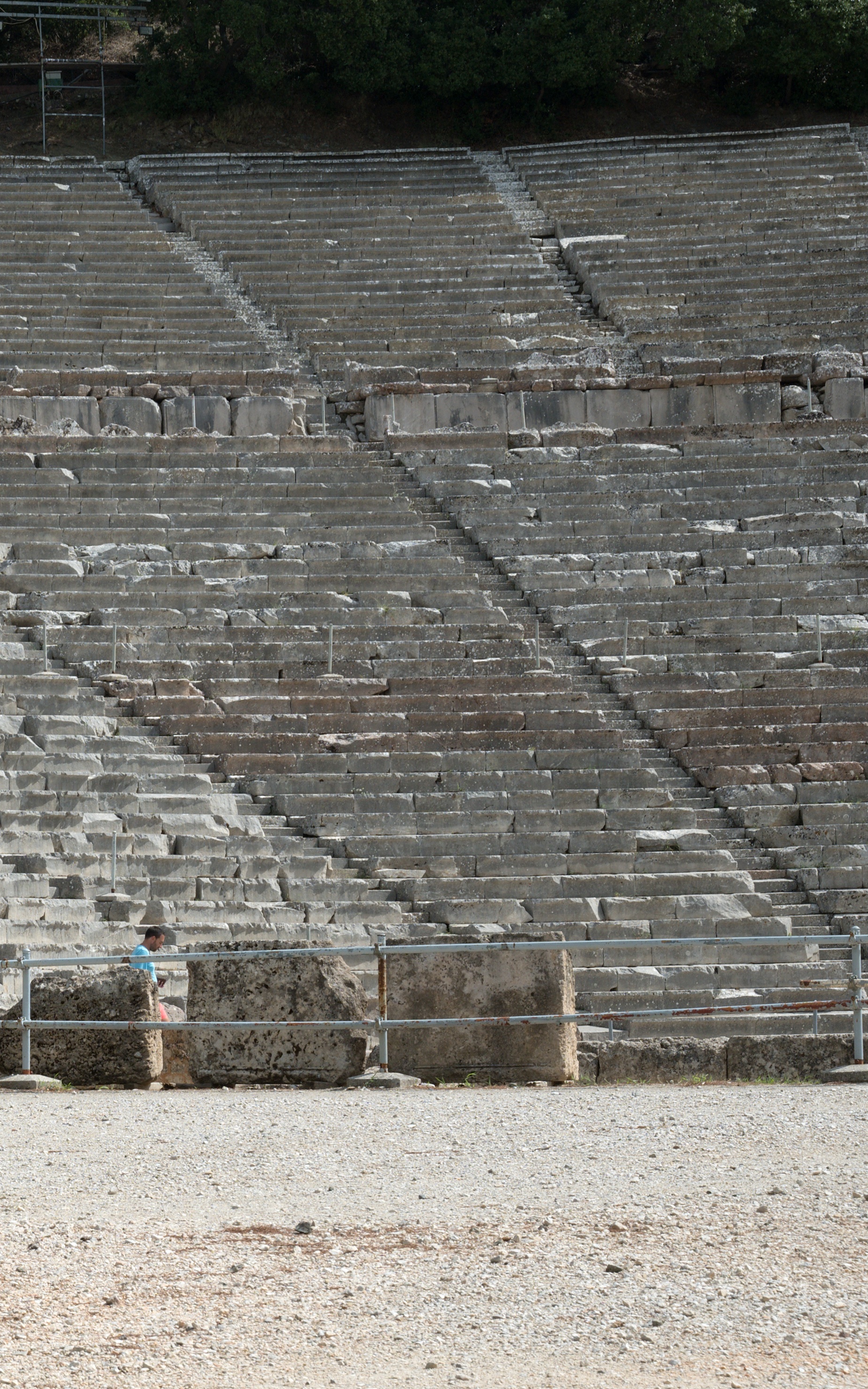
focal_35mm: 108
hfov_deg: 11.6
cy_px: 626
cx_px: -479
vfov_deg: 19.3
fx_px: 4087
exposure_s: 1/350
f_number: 11
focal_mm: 52
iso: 200
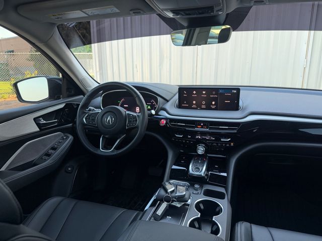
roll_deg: +0.6
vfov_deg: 56.8
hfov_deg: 71.6
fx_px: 223
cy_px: 120
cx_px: 161
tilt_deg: -12.7
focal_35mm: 24
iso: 200
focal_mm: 6.76
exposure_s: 1/121
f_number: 1.78
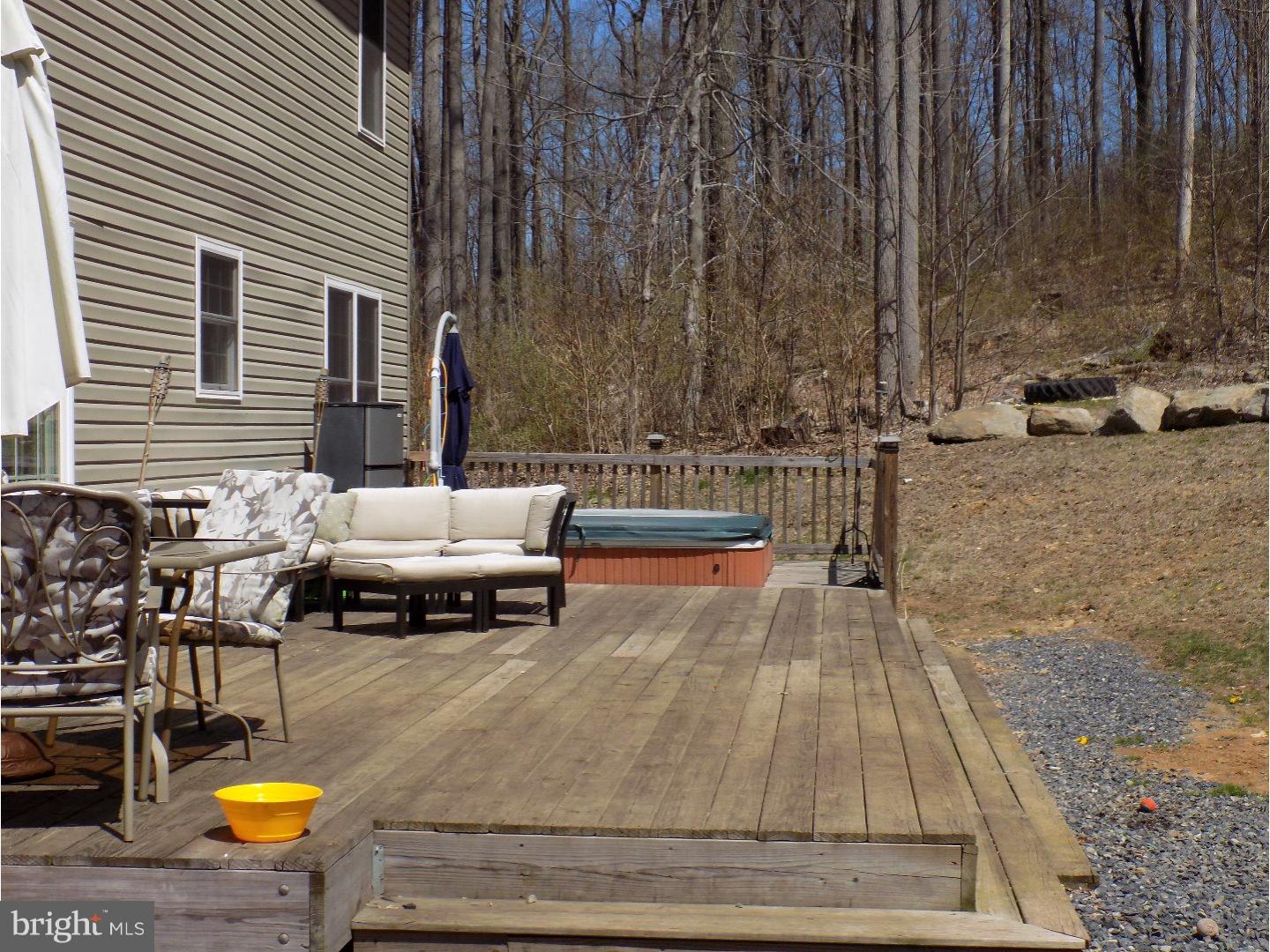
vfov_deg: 28.0
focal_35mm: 52
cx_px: 635
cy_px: 476
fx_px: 1908
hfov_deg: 36.8
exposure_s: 1/1000
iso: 80
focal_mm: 9.3
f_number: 3.9
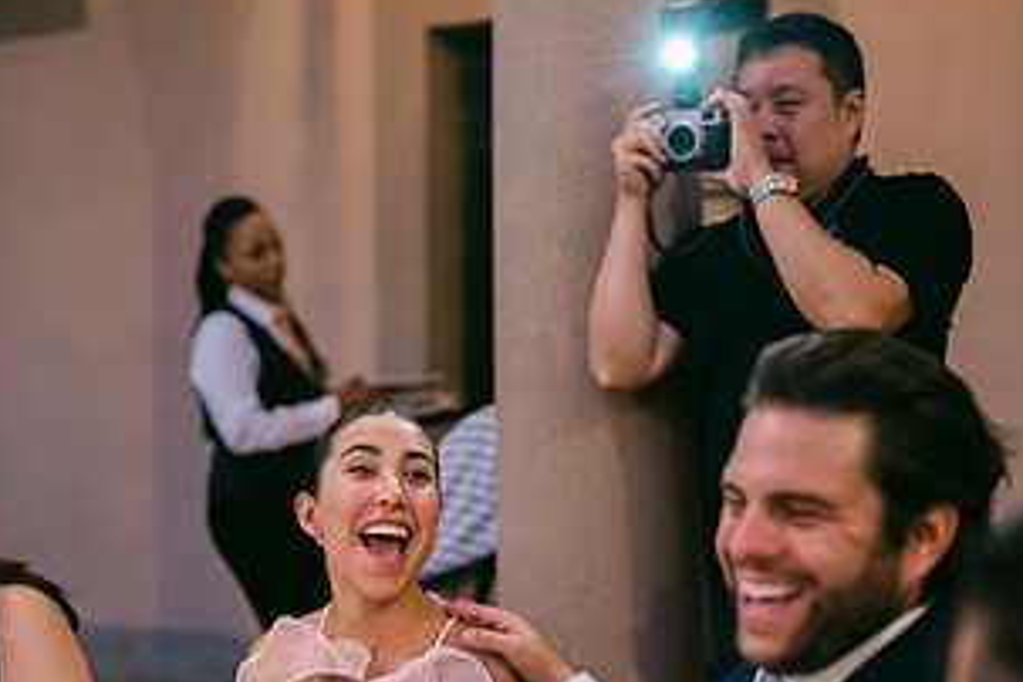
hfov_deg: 30.0
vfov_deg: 20.2
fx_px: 1904
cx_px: 402
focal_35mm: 67
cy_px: 505
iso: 640
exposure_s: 1/125
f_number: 1.2
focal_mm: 35
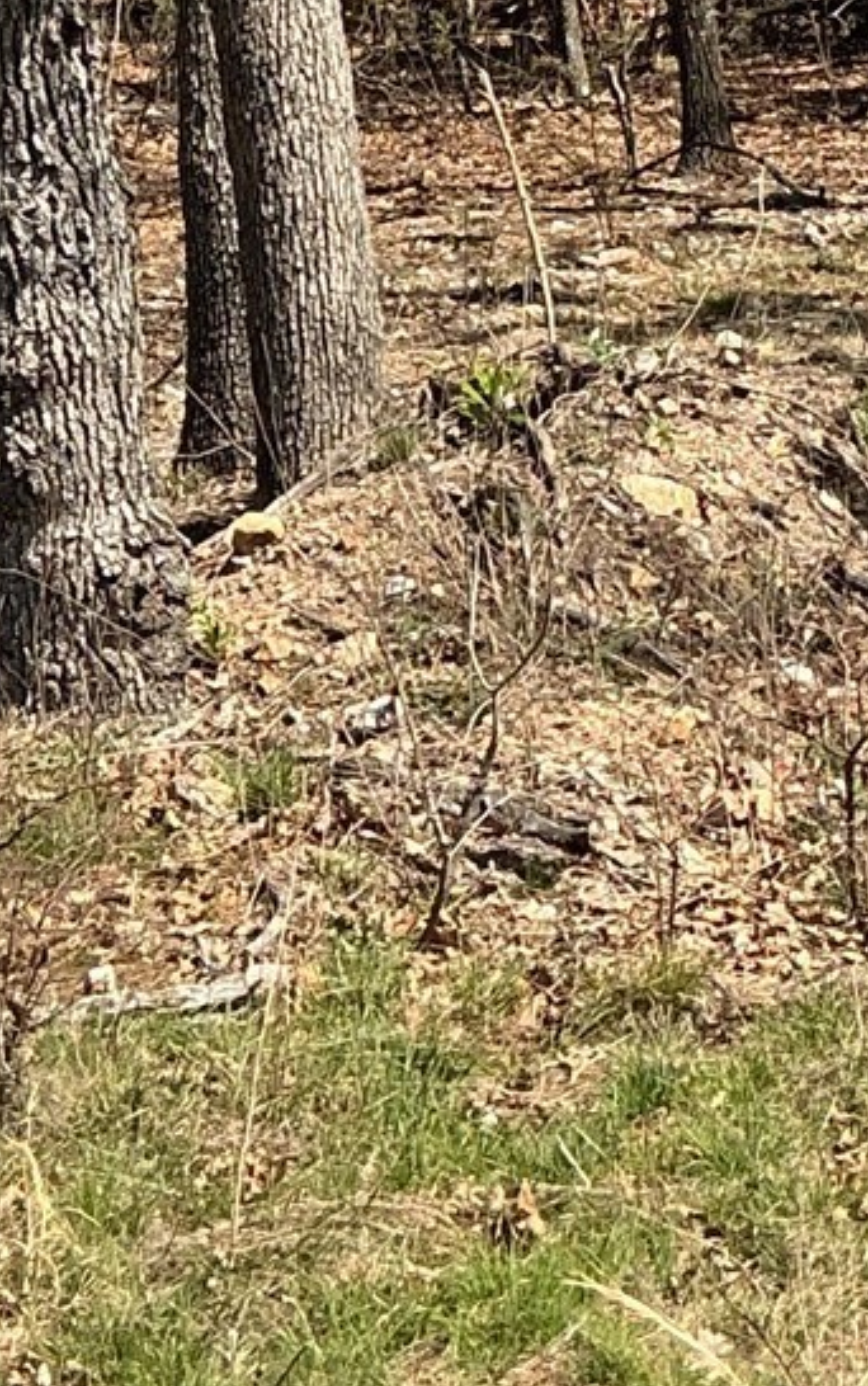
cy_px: -213
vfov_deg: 18.4
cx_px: 700
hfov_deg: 12.1
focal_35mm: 108
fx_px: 4081
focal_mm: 3
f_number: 1.8
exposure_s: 1/962
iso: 25
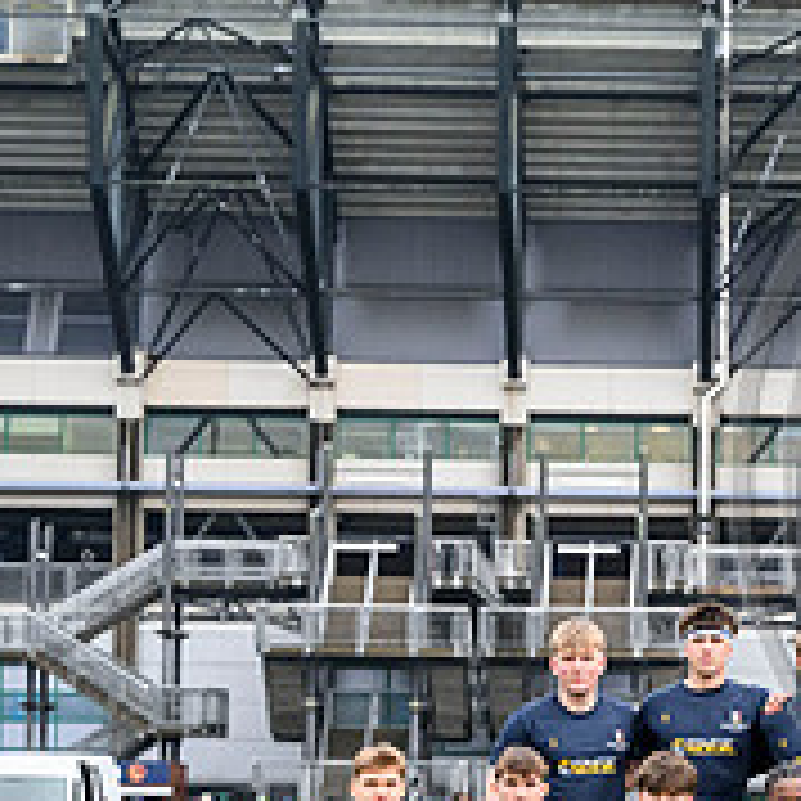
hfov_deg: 8.8
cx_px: 1192
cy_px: 475
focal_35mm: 194
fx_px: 5079
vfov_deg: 9.0
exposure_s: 1/1000
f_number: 4.5
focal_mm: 70
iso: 2500
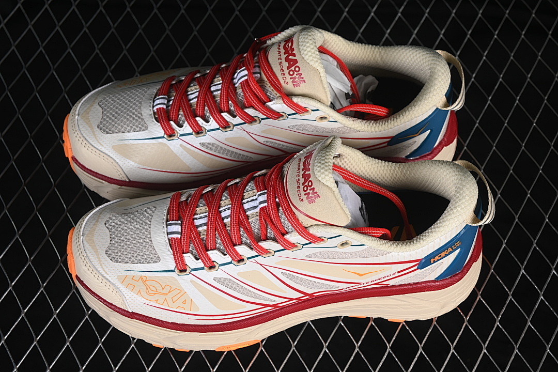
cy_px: 186
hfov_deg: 27.0
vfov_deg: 18.2
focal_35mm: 75
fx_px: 1162
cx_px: 279
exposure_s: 1/80
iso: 160
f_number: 7.1
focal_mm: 50
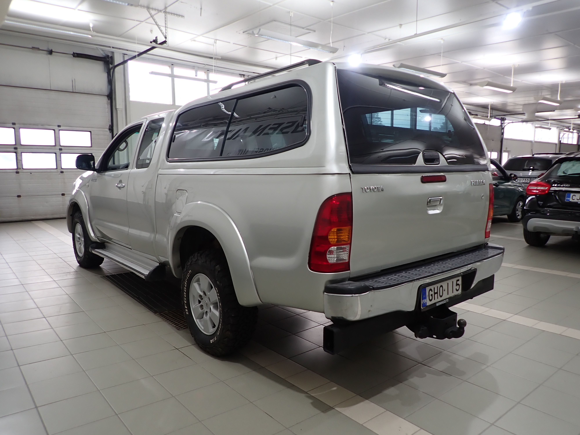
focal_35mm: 25
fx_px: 419
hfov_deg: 69.4
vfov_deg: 54.9
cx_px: 290
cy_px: 218
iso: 100
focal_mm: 4.5
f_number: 2
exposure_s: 1/60
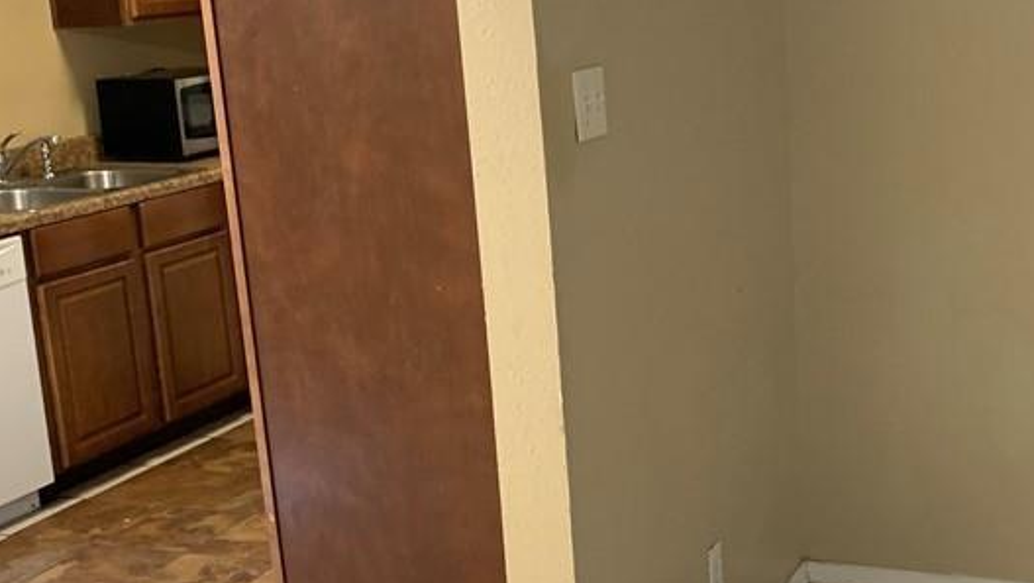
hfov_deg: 36.9
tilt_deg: -13.7
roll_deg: +1.2
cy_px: 308
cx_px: 779
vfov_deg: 21.9
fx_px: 1509
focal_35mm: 55
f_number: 1.8
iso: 250
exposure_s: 1/60
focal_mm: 4.25
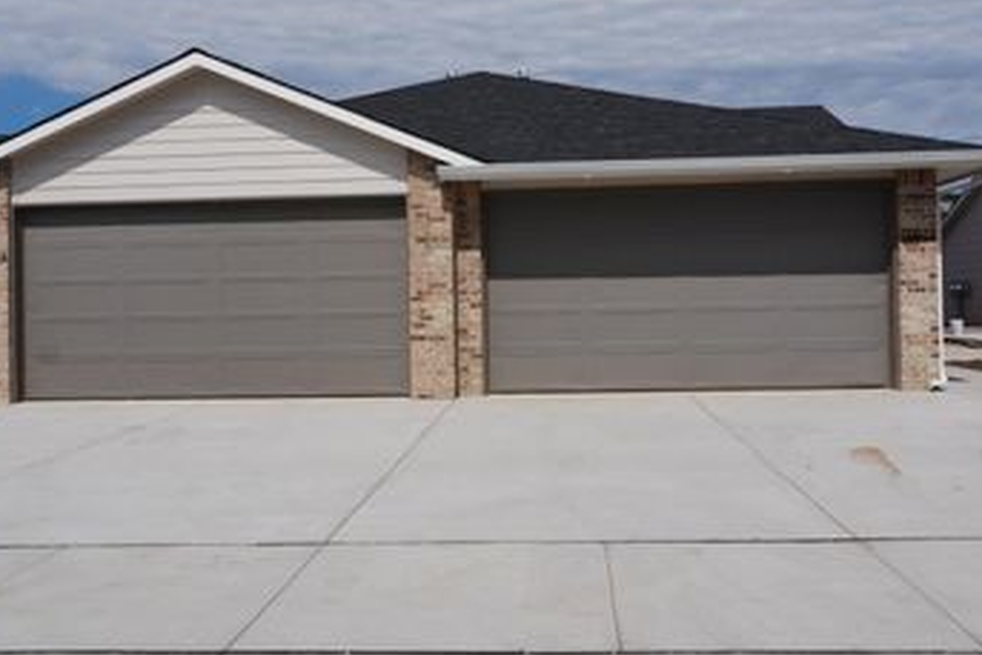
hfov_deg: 54.4
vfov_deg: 37.9
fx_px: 955
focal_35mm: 35
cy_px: 309
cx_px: 495
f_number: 10
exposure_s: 1/500
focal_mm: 16
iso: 100
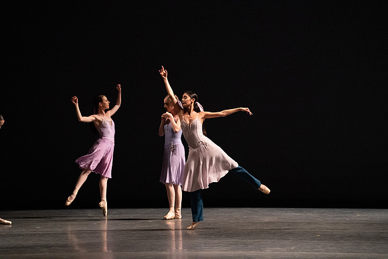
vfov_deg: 6.9
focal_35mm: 200
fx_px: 2156
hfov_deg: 10.3
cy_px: 130
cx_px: 194
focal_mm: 200
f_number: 5
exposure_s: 1/400
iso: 12800
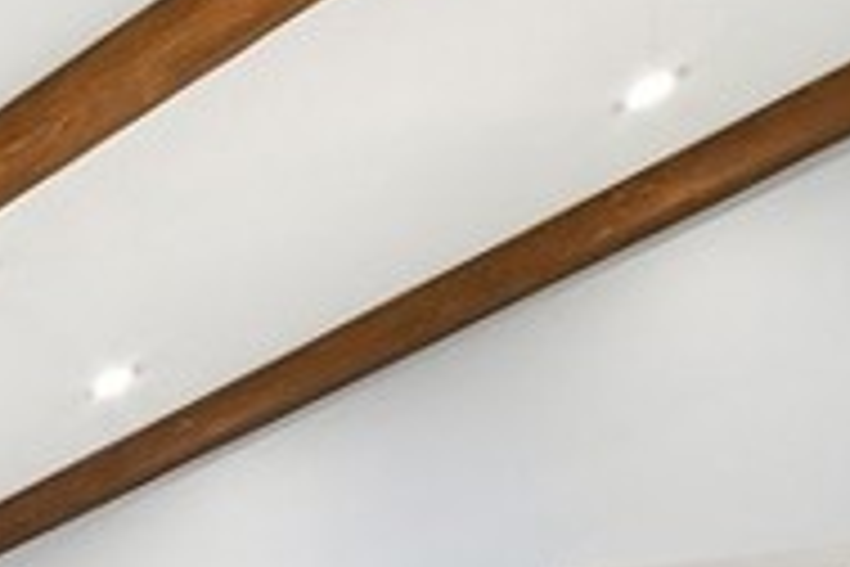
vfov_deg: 15.7
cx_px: -688
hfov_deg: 19.6
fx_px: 1794
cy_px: 968
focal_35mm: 76
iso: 250
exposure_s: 1/8
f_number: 8
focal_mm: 14
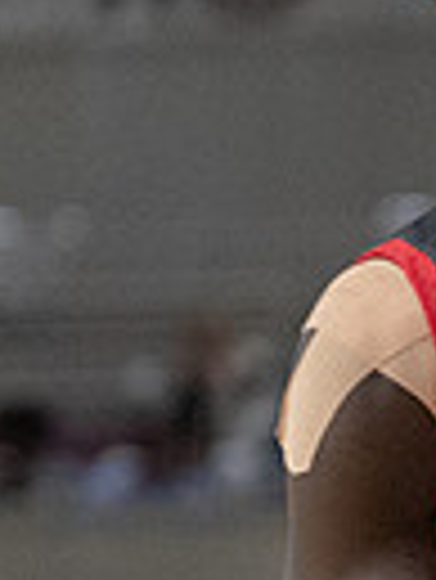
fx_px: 11954
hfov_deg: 2.1
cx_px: 908
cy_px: 397
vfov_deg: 2.8
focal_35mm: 713
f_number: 4
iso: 12800
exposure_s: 1/1000
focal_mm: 134
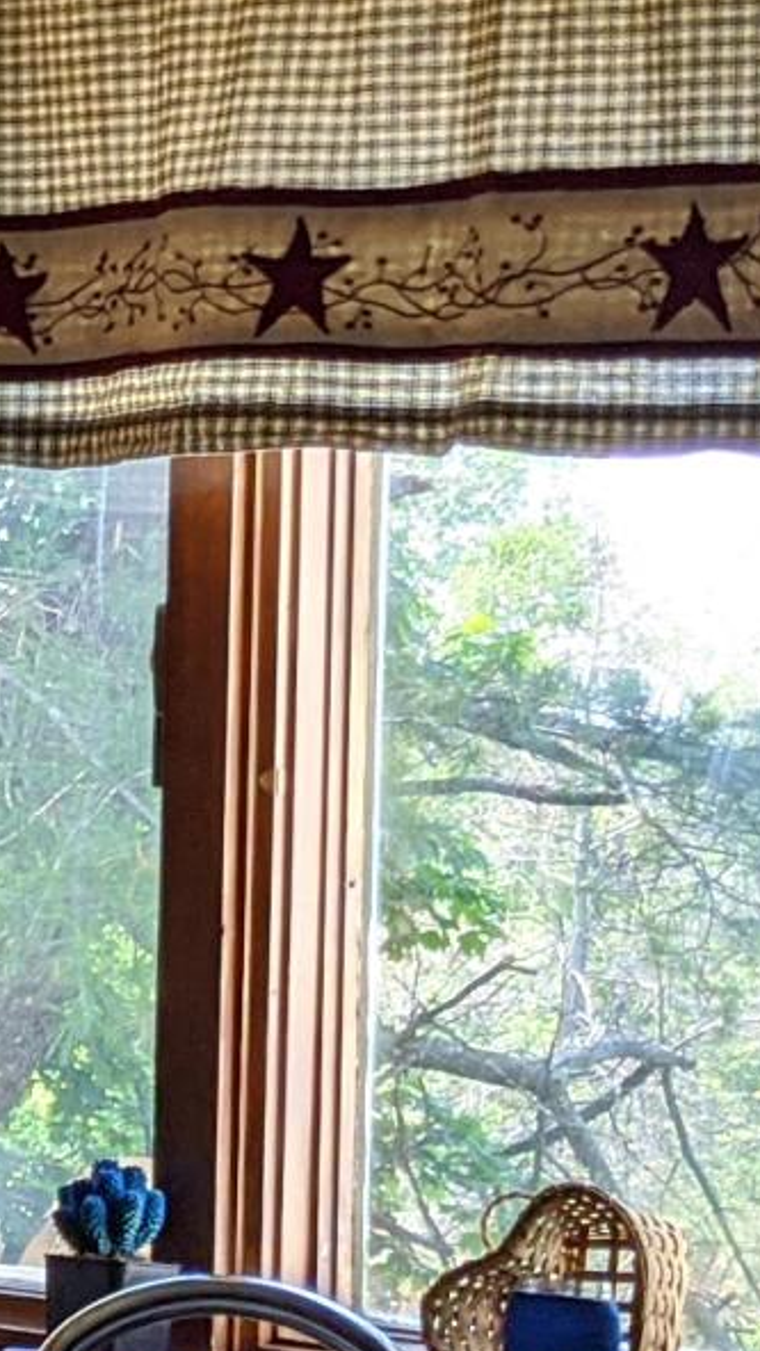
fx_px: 5338
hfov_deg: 7.7
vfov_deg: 14.4
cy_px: 735
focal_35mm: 149
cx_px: -970
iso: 101
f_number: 1.73
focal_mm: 4.38
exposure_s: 1/405
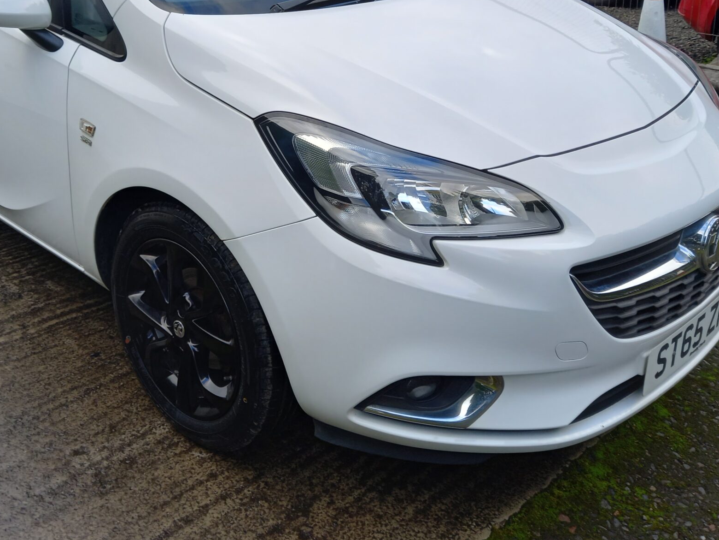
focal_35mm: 41
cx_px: 314
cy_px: 123
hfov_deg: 45.7
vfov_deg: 34.3
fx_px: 852
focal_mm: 4.6
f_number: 2
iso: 32
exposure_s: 1/120
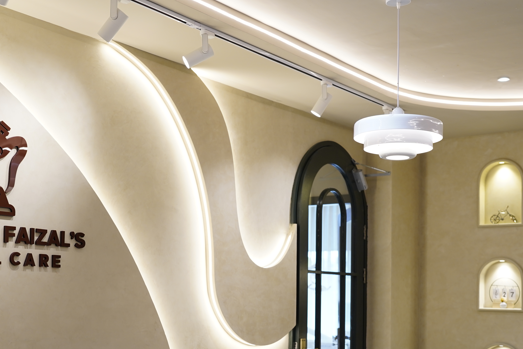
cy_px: 271
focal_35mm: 57
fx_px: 828
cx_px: 223
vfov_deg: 23.5
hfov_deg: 35.0
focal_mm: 35
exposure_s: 1/100
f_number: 2.8
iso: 400
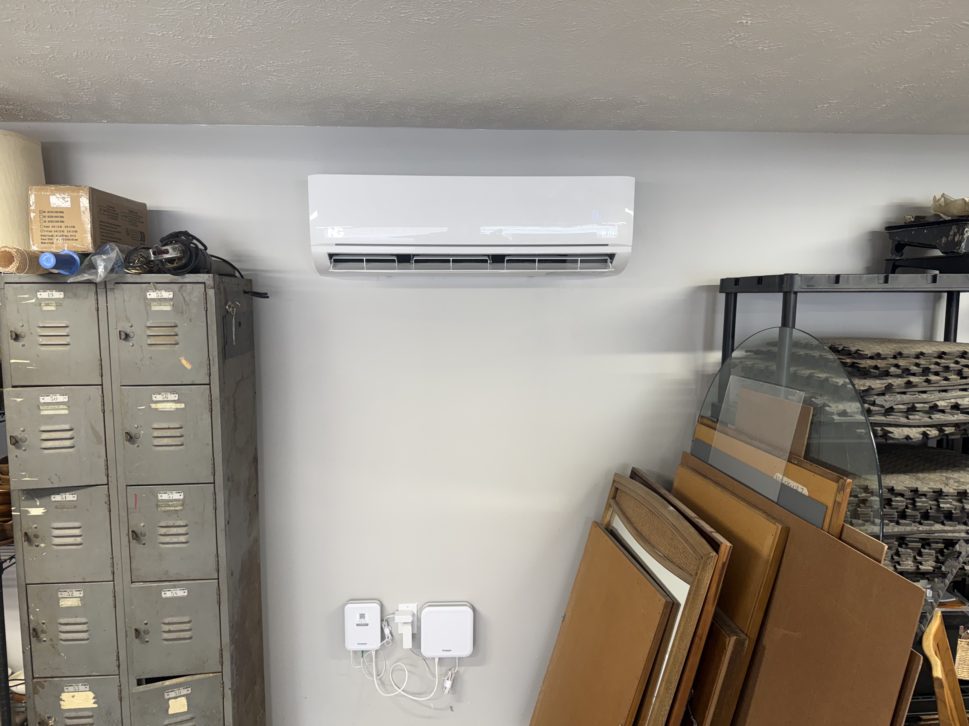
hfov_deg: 71.6
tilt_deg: -6.0
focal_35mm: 24
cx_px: 484
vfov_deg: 56.8
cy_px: 363
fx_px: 672
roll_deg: -0.1
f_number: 1.78
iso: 100
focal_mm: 6.76
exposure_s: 1/120
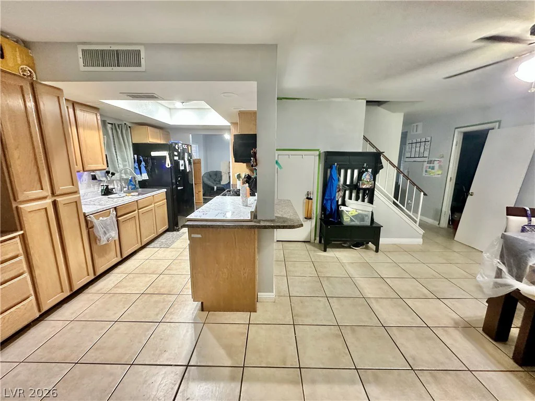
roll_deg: -0.8
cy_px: 200
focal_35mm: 14
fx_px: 216
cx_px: 268
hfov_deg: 102.1
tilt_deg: -10.4
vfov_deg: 85.7
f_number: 2.2
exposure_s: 1/60
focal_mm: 2.22
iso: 400
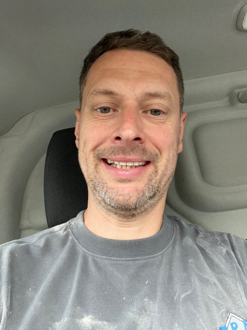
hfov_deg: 46.8
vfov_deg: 60.0
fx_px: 285
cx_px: 124
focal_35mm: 30
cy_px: 165
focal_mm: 2.71
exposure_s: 1/60
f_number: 2.2
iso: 160
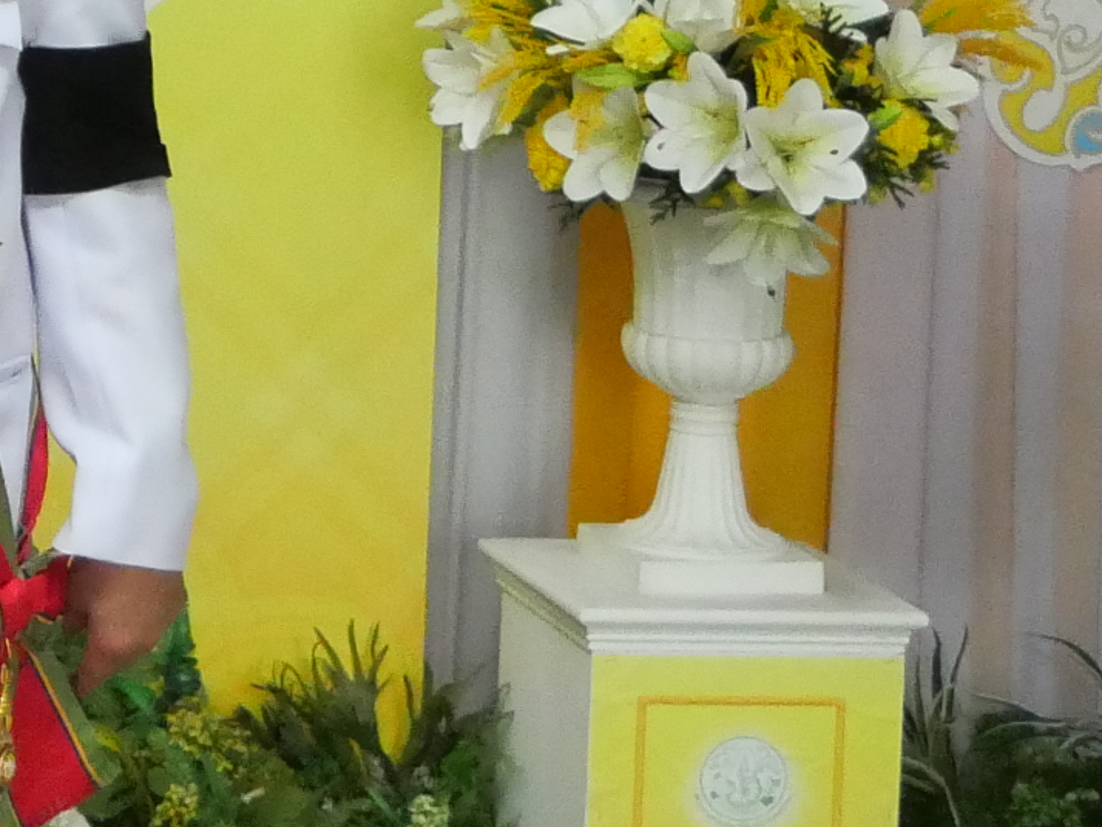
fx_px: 4936
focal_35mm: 155
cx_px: -1074
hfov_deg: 11.5
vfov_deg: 9.5
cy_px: -130
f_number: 3.7
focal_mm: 15
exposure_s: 1/125
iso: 3200
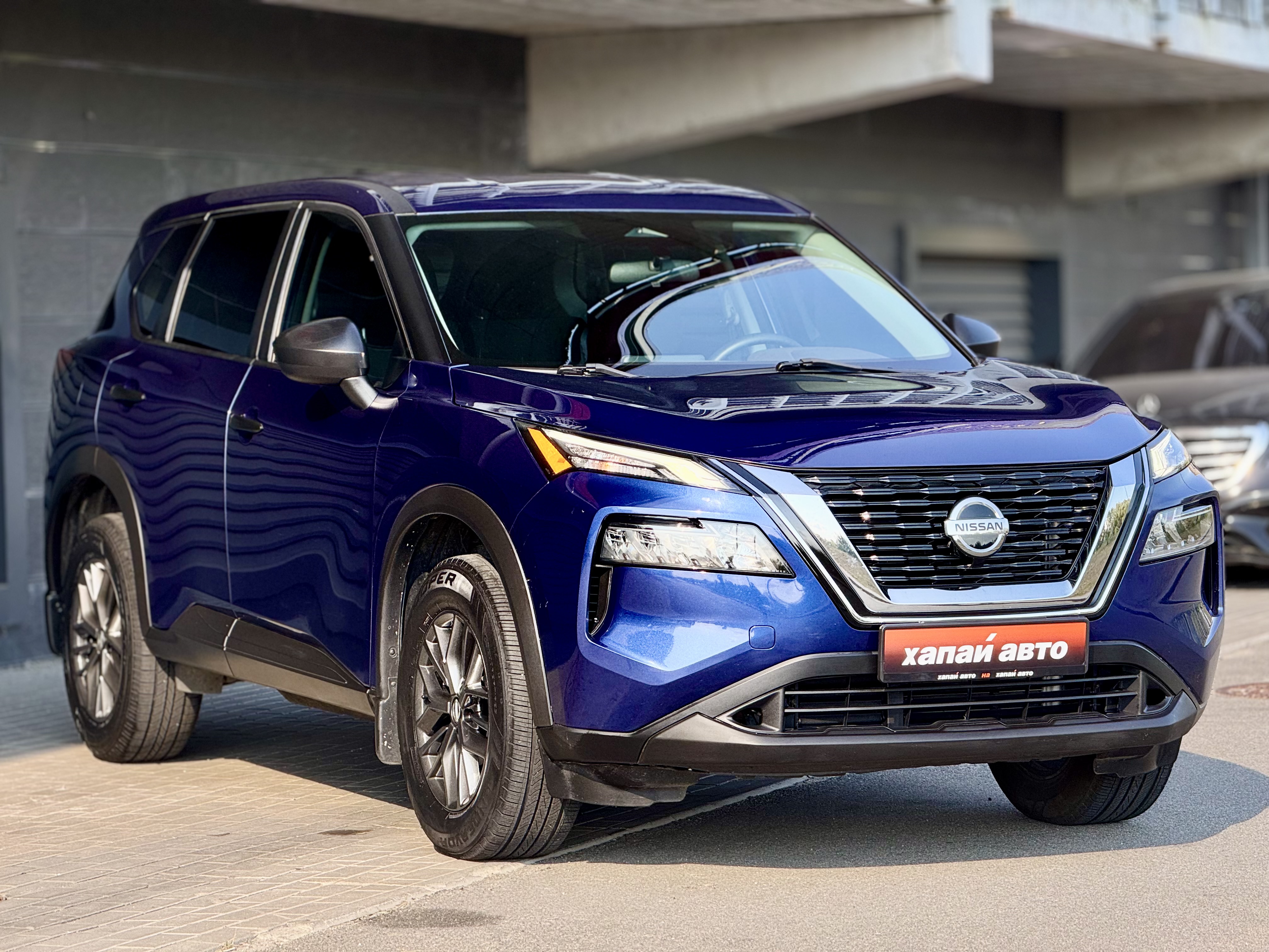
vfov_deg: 12.3
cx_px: 634
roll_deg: +1.7
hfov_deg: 16.4
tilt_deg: -0.8
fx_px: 4399
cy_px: 476
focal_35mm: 120
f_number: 2.8
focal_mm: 15.66
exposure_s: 1/360
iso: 50
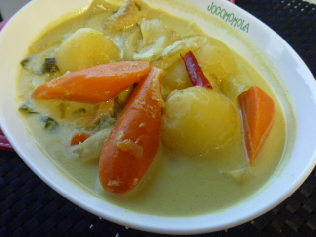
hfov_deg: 52.6
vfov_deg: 40.7
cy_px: 118
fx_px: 320
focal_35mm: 35
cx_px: 158
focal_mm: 6.3
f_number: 3.5
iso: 400
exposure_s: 1/15
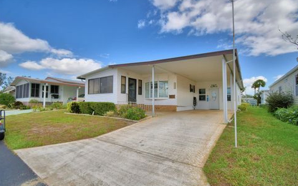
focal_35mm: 16
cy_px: 97
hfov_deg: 97.8
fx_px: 130
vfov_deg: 71.1
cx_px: 153
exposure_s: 1/1250
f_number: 4.5
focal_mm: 10
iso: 100
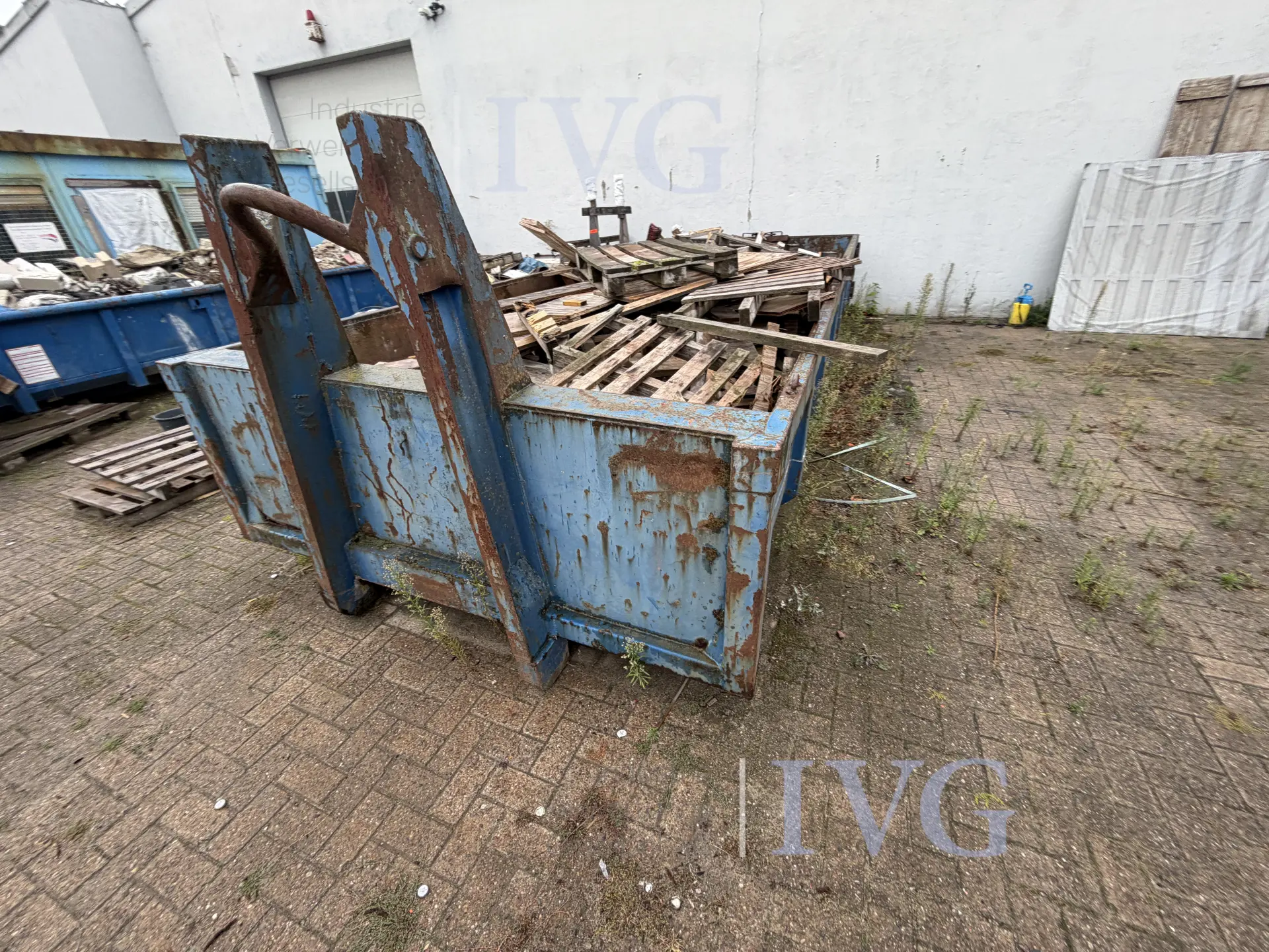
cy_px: 476
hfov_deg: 102.1
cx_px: 634
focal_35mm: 14
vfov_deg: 85.7
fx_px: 513
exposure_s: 1/151
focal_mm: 2.22
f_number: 2.2
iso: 40
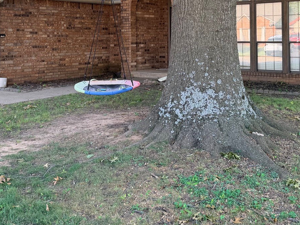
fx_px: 442
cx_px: 161
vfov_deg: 27.6
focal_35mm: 51
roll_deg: +0.7
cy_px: 28
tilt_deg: +0.2
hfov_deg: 37.5
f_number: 1.78
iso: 80
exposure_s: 1/175
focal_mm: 6.76
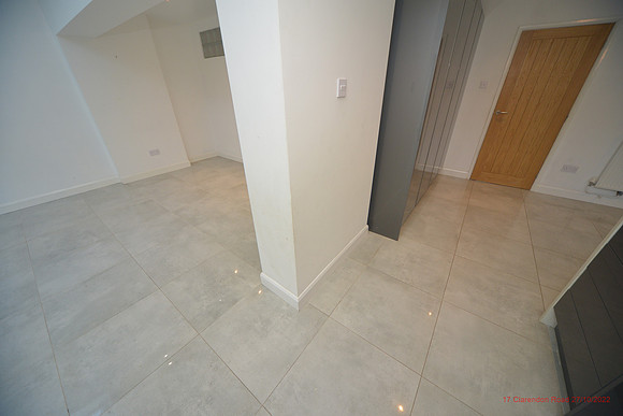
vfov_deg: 90.0
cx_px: 312
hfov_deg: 112.6
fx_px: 208
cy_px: 208
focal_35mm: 12
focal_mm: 12
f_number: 5.6
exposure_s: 1/100
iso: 1000
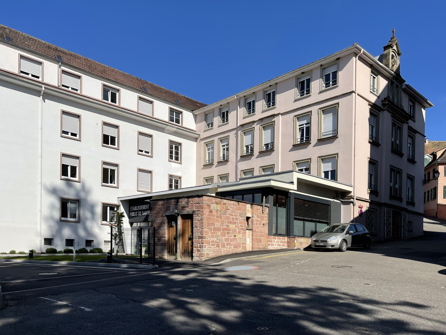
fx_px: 335
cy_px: 168
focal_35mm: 26
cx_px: 223
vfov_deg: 53.1
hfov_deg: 67.3
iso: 32
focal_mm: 5.1
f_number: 1.6
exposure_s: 1/6993
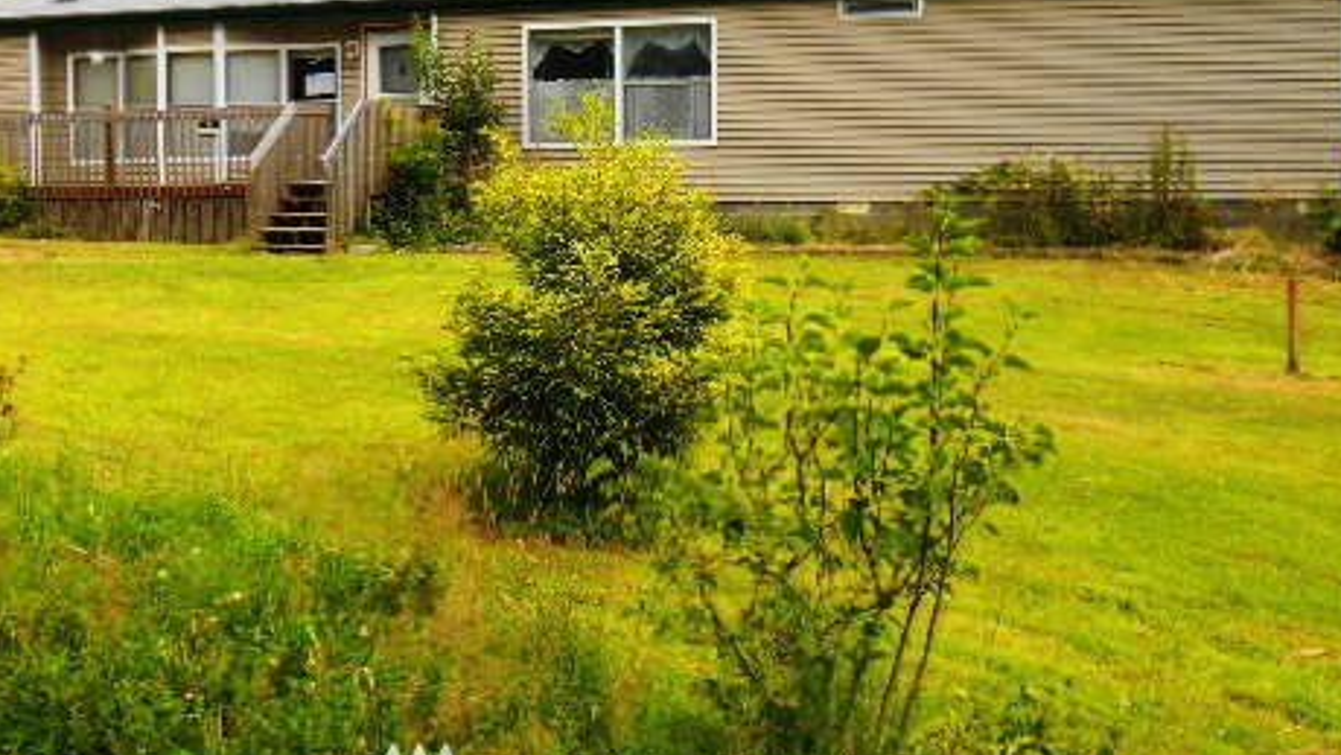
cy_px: 189
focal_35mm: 53
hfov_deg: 39.0
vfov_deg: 22.4
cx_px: 531
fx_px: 1885
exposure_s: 1/250
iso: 80
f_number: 3.7
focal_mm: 6.3
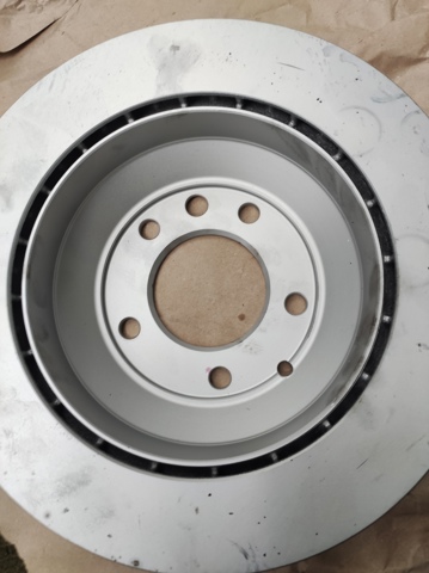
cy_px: 286
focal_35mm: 17
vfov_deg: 91.1
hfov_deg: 74.6
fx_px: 281
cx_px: 214
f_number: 1.79
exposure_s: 1/50
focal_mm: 4.74
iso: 447
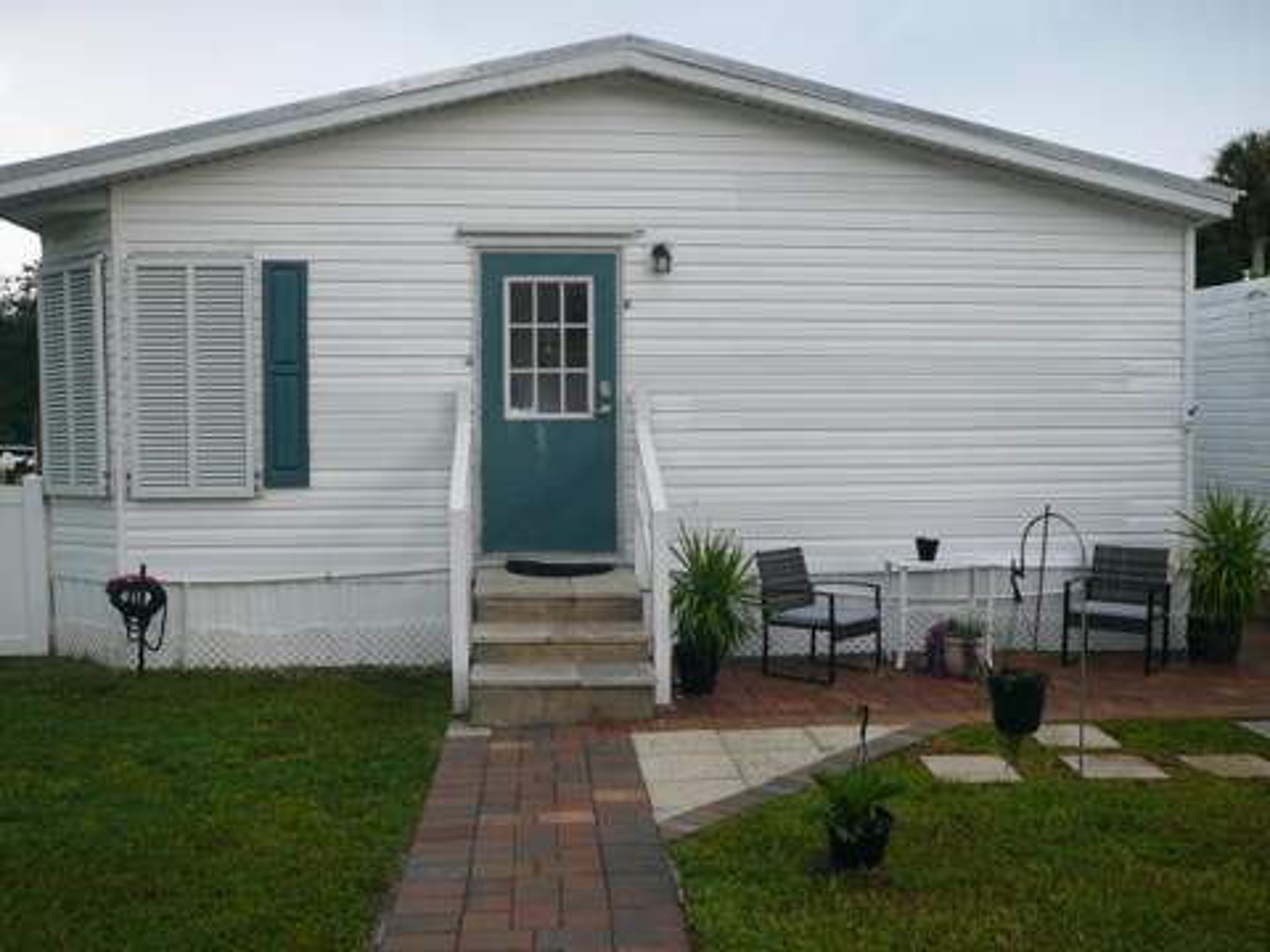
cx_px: 635
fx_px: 1284
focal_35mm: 35
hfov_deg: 52.6
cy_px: 476
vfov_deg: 40.7
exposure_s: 1/60
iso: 80
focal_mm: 5.2
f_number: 2.8
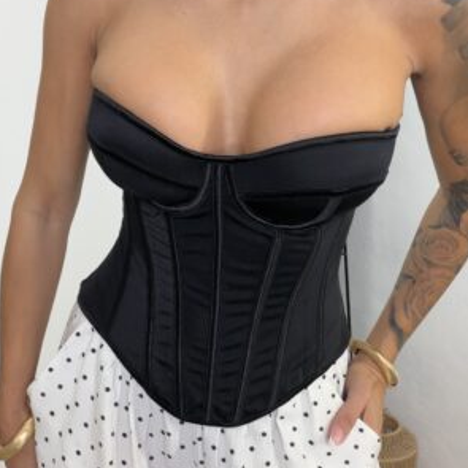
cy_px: 167
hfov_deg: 46.0
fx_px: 551
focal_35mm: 36
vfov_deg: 45.5
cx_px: 235
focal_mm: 2.71
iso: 80
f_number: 1.9
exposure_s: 1/81
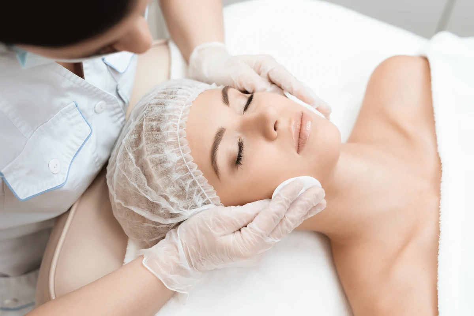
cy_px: 158
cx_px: 237
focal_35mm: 50
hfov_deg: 39.6
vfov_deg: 27.0
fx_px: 659
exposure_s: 1/125
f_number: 3.2
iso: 160
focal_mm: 50
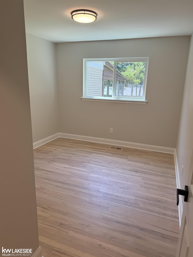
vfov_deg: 71.6
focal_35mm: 24
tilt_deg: -13.4
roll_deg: -1.1
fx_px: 178
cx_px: 96
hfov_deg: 56.8
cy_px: 128
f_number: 1.78
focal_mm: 6.76
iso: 80
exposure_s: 1/124
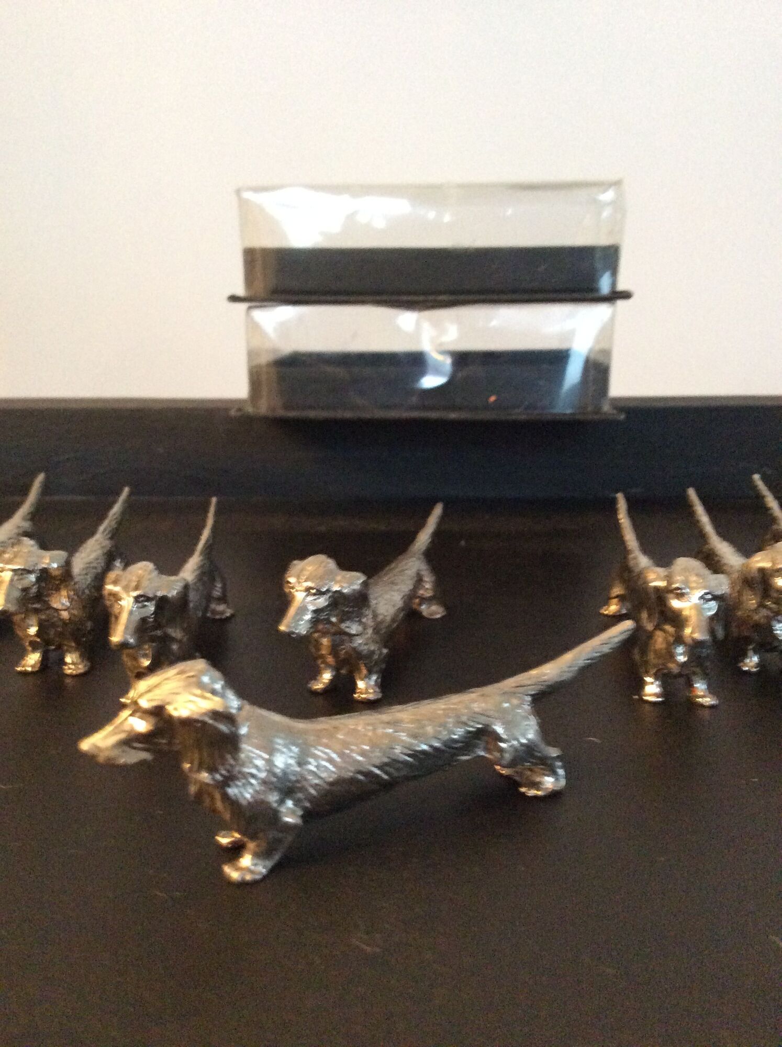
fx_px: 966
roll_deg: -0.9
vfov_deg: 56.9
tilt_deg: -13.9
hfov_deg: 44.1
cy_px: 524
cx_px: 391
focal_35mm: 32
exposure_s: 1/17
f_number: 2.4
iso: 400
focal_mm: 3.3
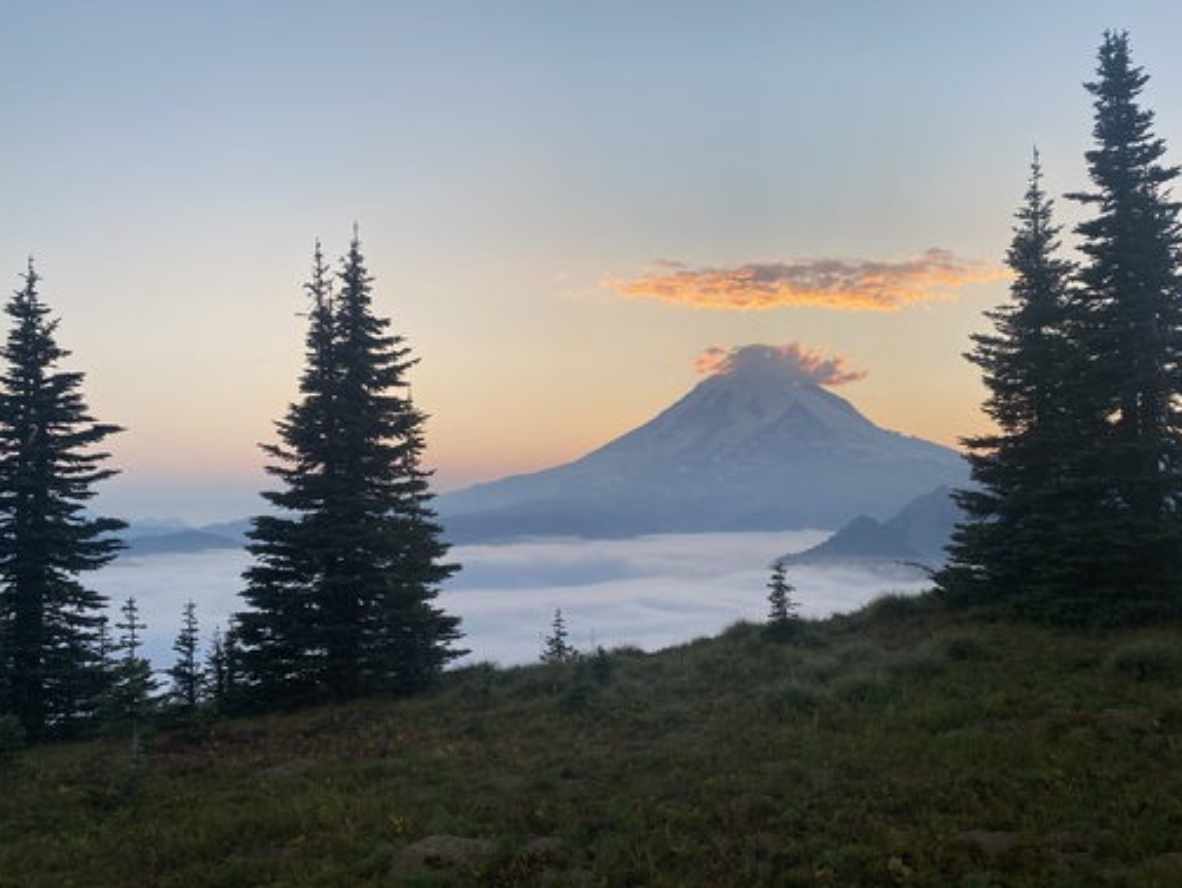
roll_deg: +0.4
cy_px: 462
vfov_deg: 48.3
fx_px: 991
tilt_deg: +3.5
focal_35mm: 29
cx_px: 648
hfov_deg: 61.5
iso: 32
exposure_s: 1/283
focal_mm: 4.25
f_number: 1.8
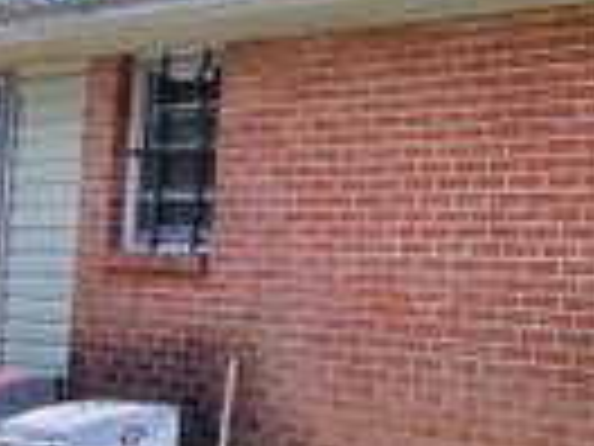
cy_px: 221
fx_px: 1081
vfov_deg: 23.3
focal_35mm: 63
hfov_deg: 23.9
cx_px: 907
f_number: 2.2
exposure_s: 1/1195
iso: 50
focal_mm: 2.2
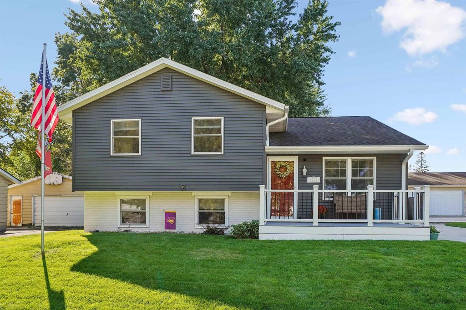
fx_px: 246
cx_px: 233
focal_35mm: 19
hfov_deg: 86.9
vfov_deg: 64.5
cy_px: 155
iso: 400
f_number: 8
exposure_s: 1/200
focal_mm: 19
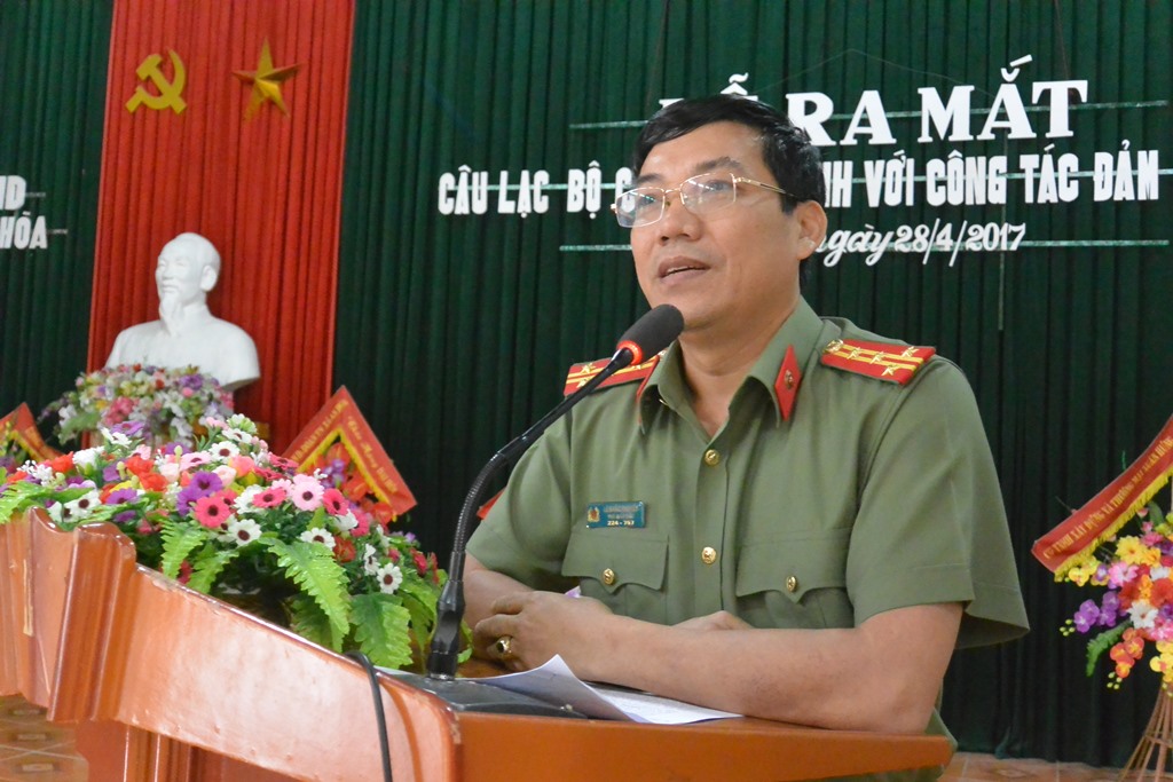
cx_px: 586
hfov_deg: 49.5
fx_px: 1271
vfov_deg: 34.2
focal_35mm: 39
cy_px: 391
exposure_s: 1/30
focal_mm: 14.5
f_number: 4
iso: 3200
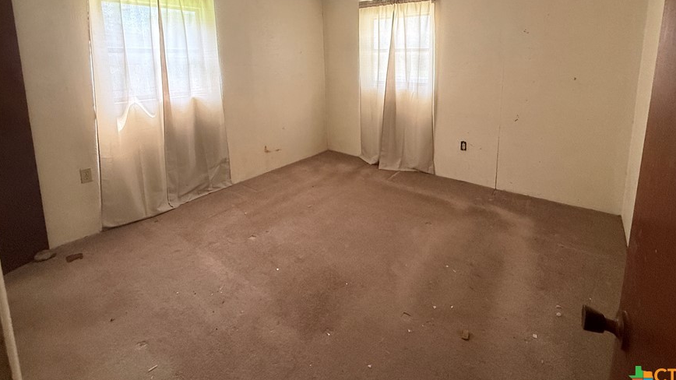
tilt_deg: -8.1
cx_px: 344
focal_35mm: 18
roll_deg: +0.2
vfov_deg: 58.5
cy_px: 105
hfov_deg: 92.7
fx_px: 323
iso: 400
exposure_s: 1/60
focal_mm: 2.22
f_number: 2.2
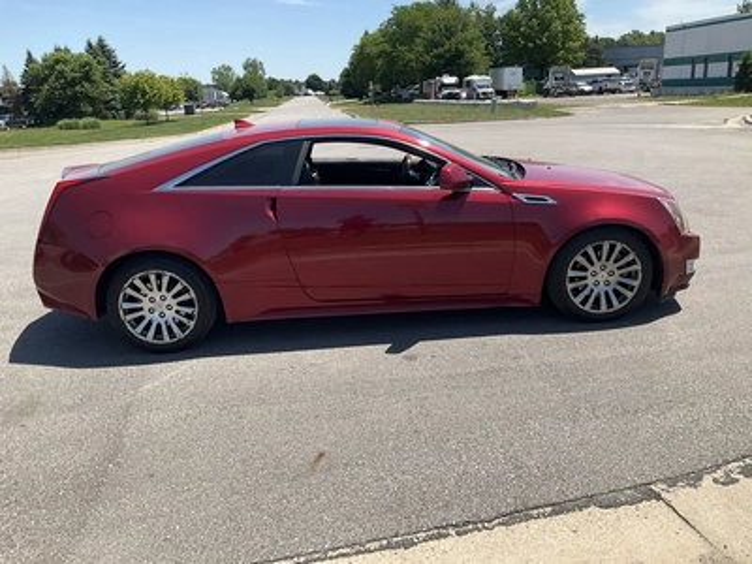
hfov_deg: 61.7
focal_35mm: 29
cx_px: 376
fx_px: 630
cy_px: 282
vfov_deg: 48.2
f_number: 1.8
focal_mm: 3
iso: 25
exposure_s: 1/1534
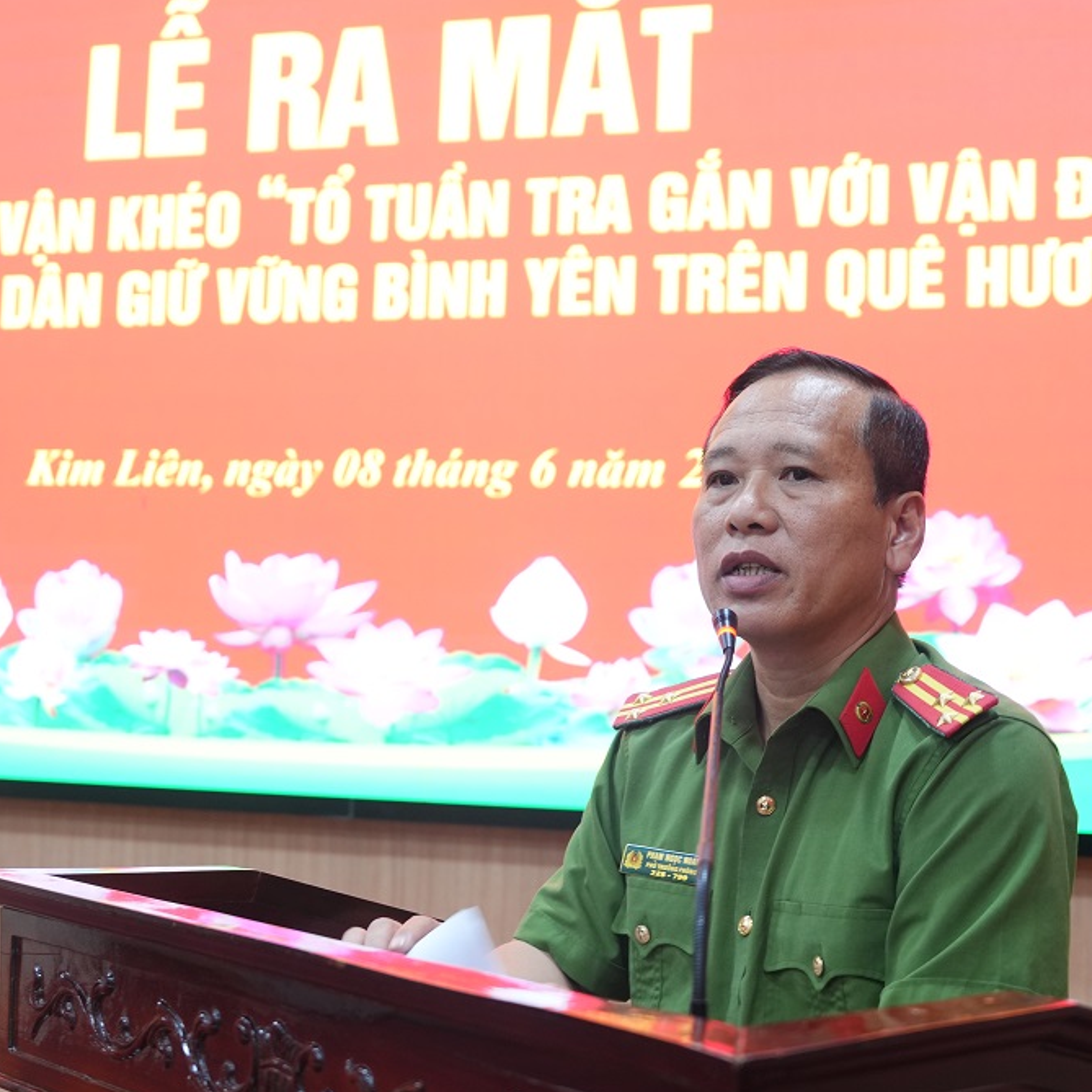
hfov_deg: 32.8
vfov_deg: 32.8
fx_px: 1856
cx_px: 544
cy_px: 545
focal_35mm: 52
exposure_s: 1/40
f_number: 2.8
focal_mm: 27
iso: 640
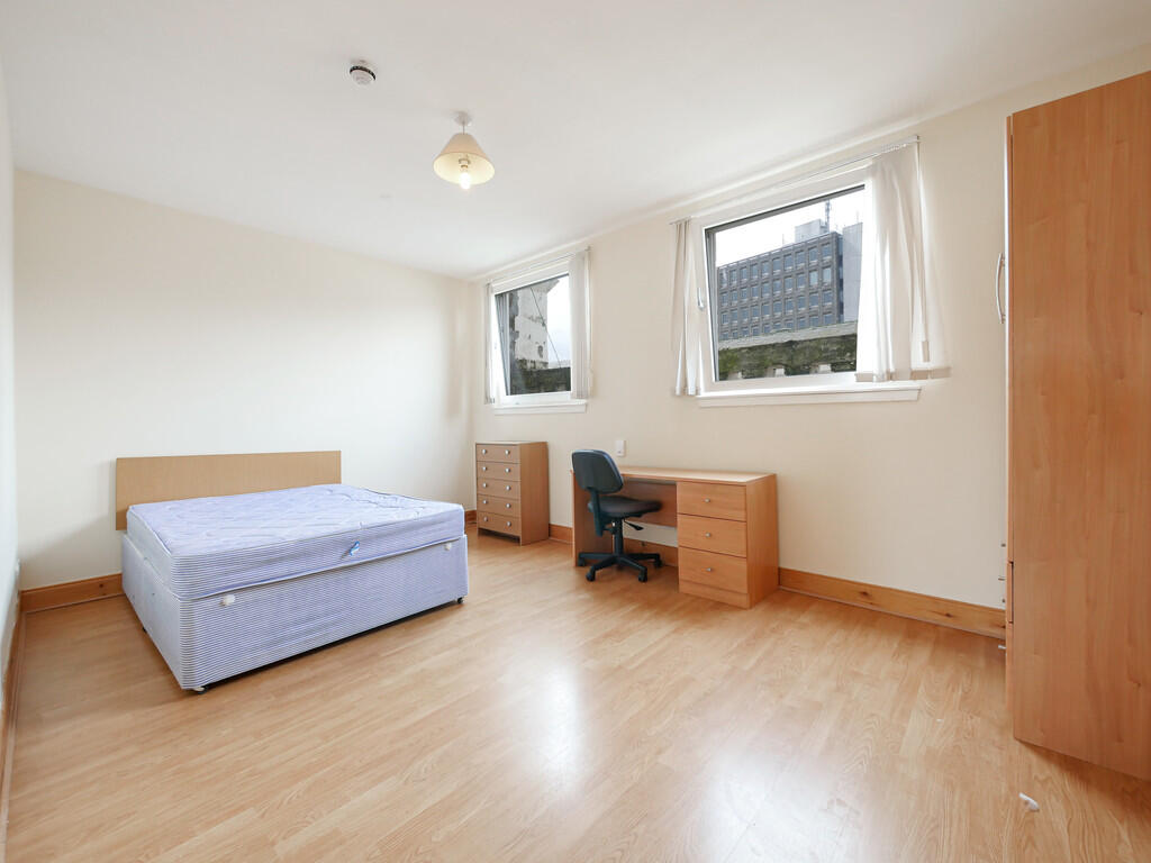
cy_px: 432
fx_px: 466
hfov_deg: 102.1
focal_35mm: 14
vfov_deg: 85.7
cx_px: 576
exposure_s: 1/60
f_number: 4
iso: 400
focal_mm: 7
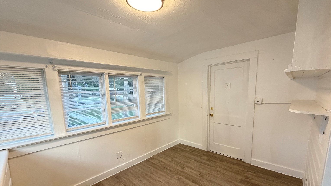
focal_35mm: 16
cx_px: 173
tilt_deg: -8.2
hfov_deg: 99.3
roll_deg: +2.1
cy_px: 111
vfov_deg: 66.5
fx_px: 140
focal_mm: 2.22
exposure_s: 1/121
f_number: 2.2
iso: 320
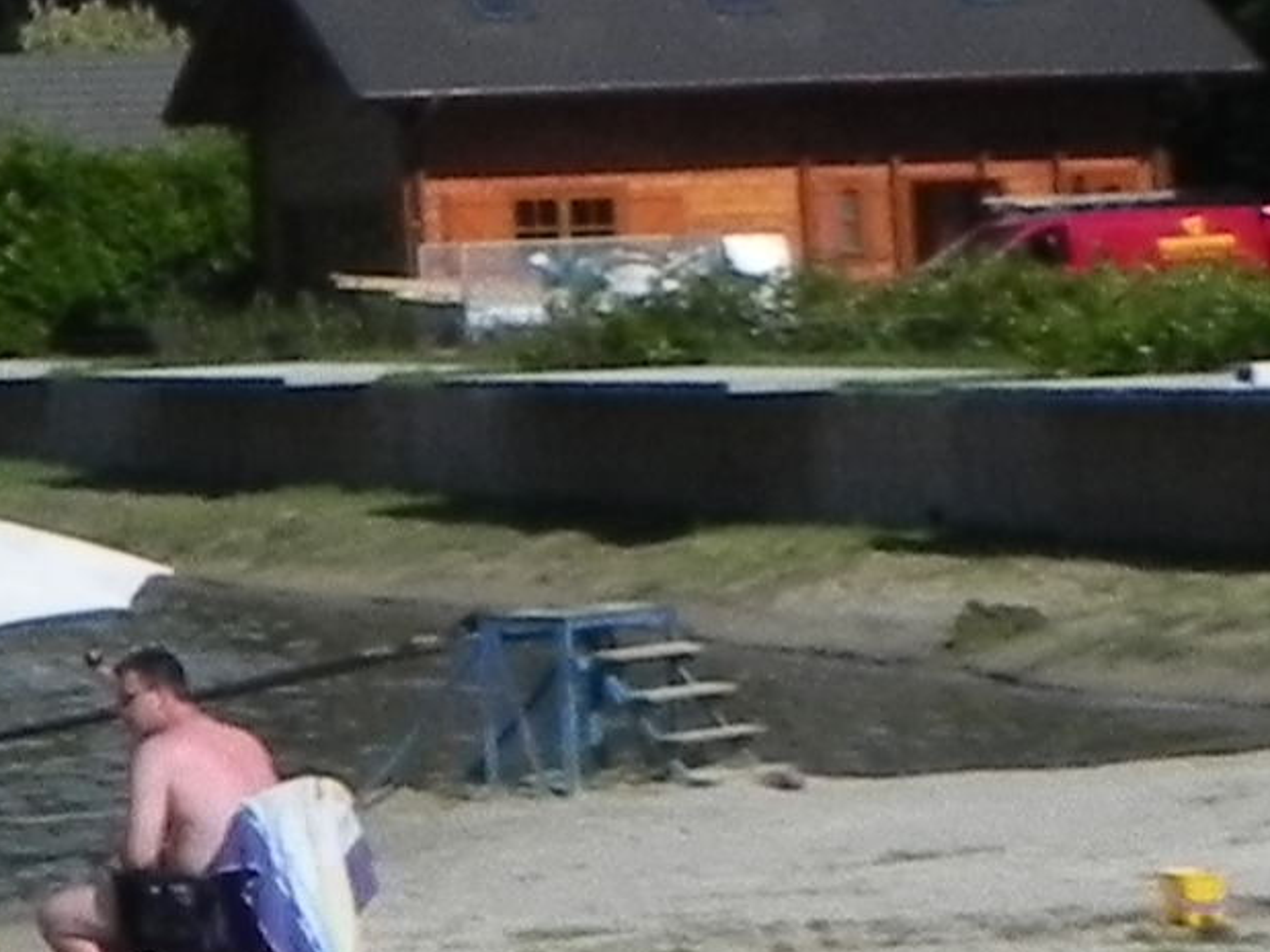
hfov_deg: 7.9
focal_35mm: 218
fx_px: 7996
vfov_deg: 6.8
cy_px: -267
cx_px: -2419
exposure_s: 1/677
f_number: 8
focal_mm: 6.6
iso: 160
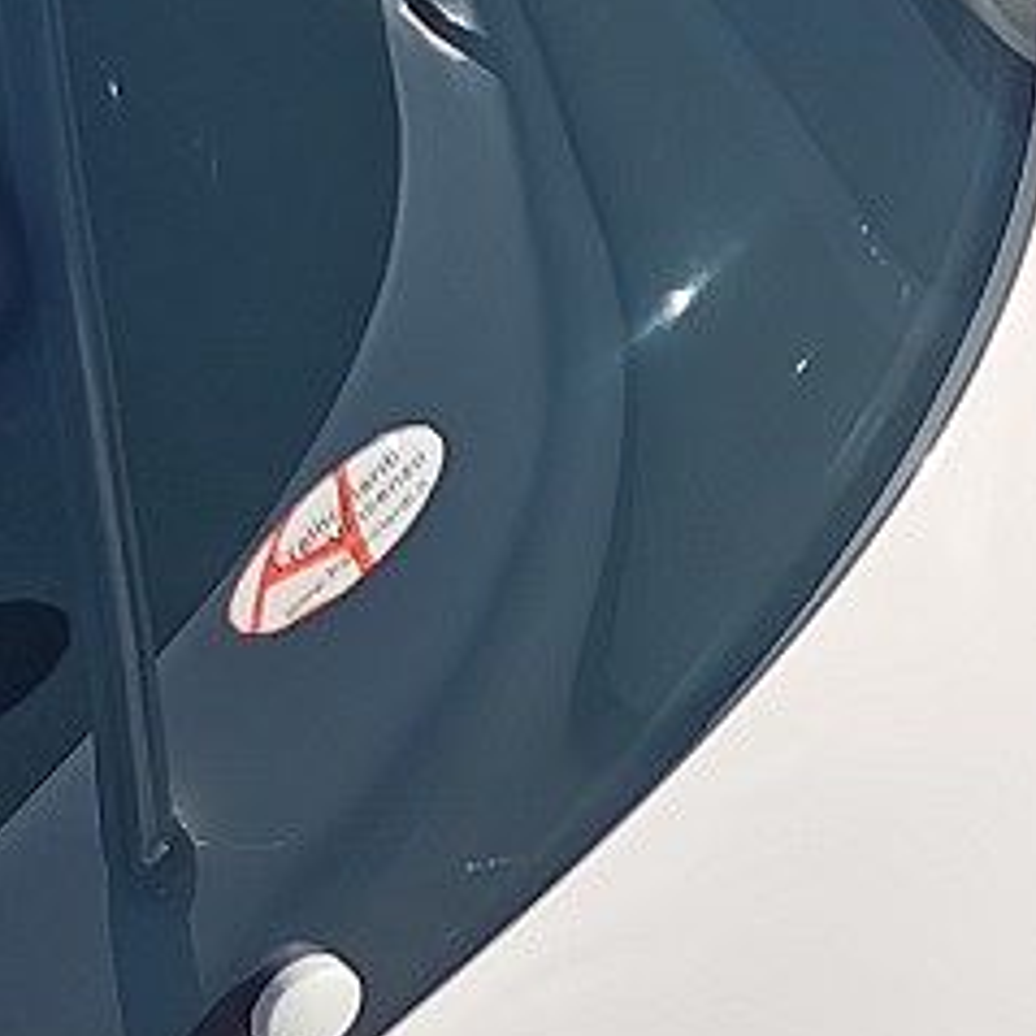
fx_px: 5079
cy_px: -661
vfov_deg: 11.1
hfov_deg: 9.8
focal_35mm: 150
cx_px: 2757
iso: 50
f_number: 1.6
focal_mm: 5.56
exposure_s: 1/3922
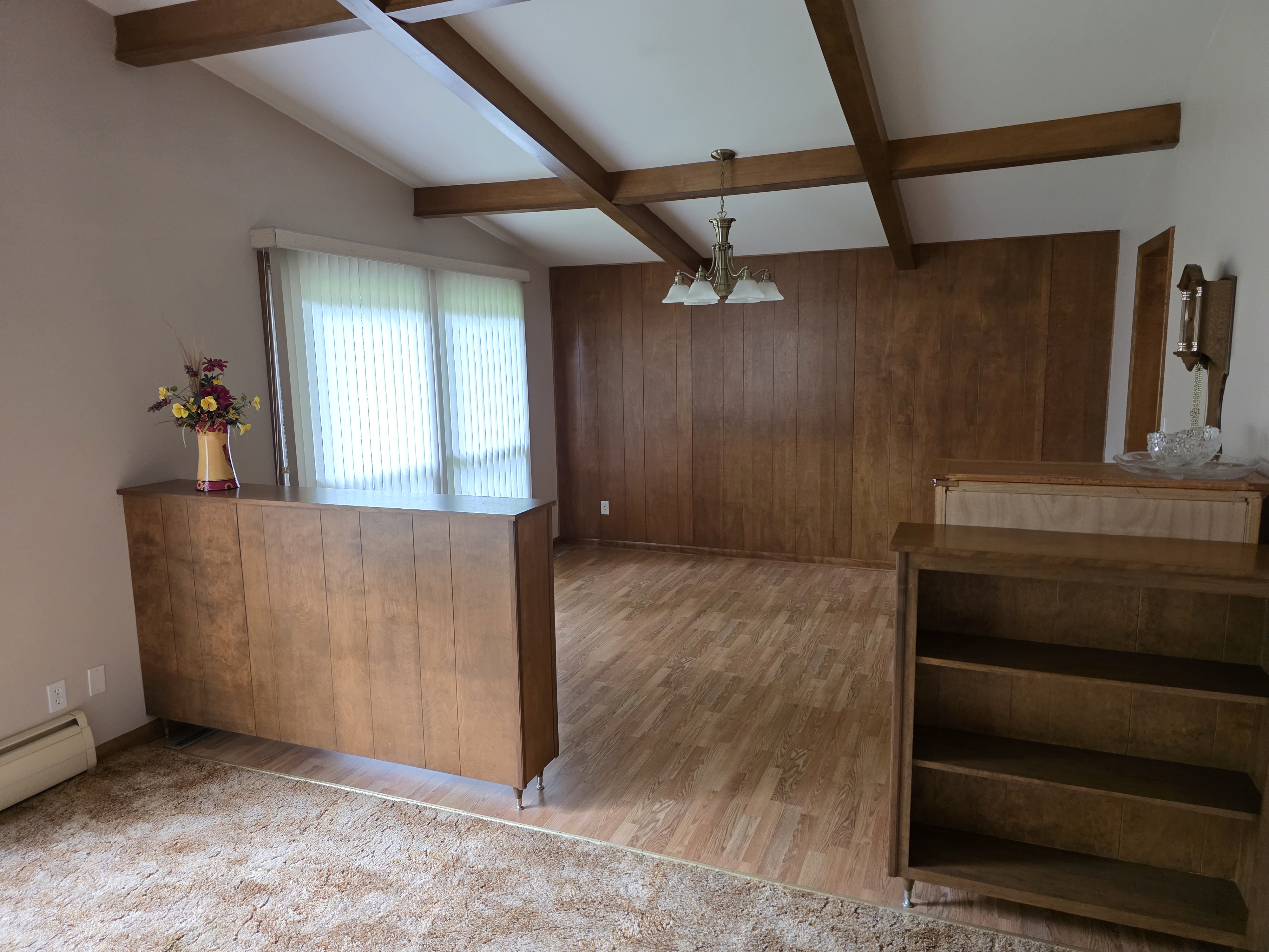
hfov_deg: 73.9
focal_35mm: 23
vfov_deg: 58.9
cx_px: 634
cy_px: 476
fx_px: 843
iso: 640
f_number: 1.7
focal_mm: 6.3
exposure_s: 1/120
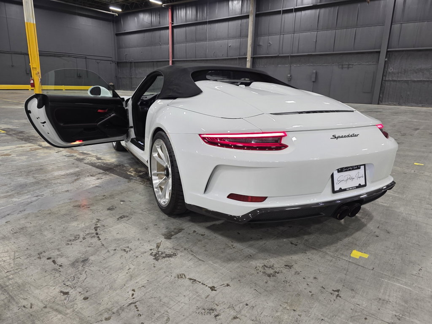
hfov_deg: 73.9
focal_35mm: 23
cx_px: 216
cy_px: 162
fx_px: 287
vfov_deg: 58.9
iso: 200
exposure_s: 1/120
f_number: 1.7
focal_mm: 6.3
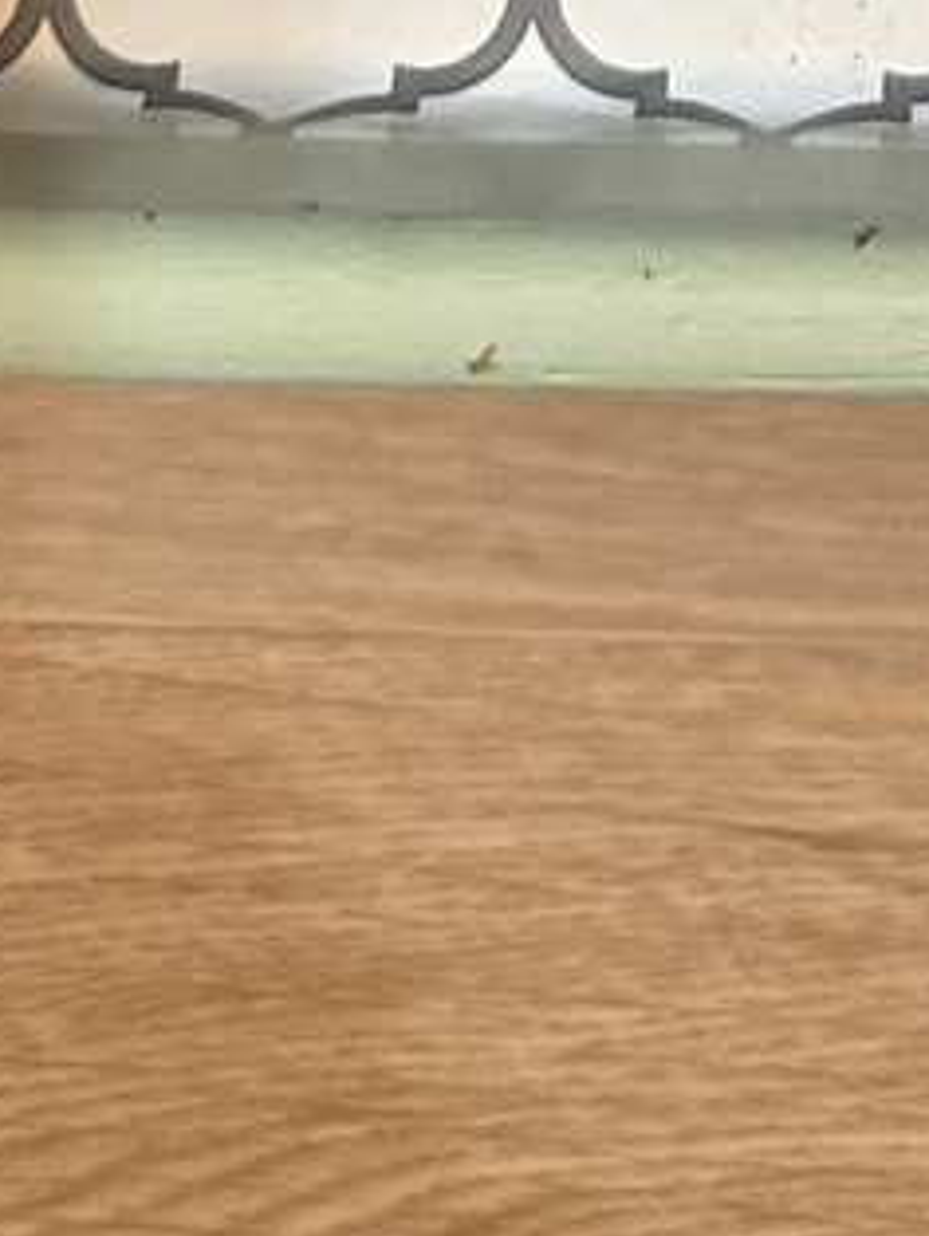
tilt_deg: -74.5
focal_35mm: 165
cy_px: -2586
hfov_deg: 8.9
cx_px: 1146
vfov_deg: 9.3
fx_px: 5896
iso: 800
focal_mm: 6.76
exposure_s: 1/30
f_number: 1.78
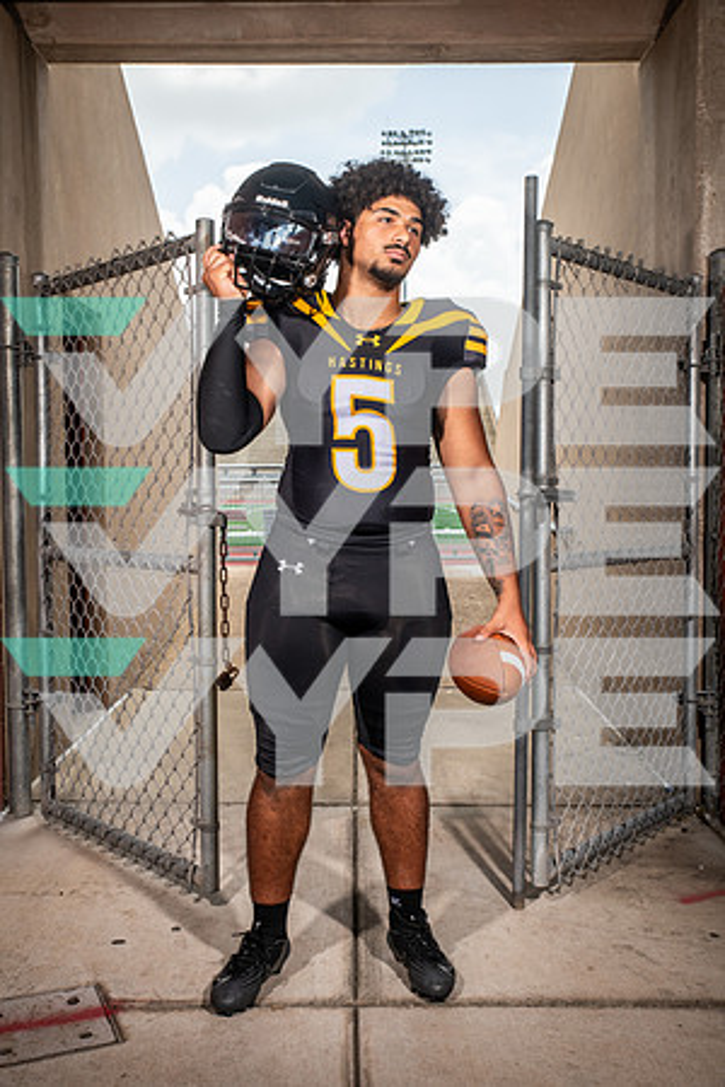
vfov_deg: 50.7
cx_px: 362
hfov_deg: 35.1
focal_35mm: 38
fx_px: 1148
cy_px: 544
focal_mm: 38
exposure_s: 1/400
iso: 160
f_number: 7.1
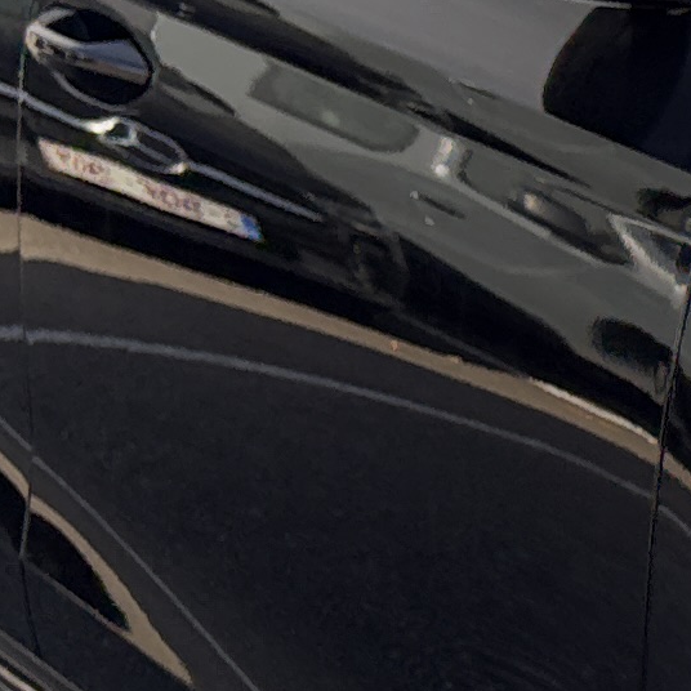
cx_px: 1771
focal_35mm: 173
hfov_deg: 8.9
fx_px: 3907
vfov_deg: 10.1
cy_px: 583
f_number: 1.6
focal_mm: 5.96
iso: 50
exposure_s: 1/920
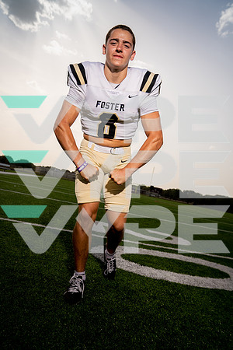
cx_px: 116
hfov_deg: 43.6
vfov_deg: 61.9
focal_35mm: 30
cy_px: 175
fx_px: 291
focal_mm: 30
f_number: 4.5
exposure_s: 1/1250
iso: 100
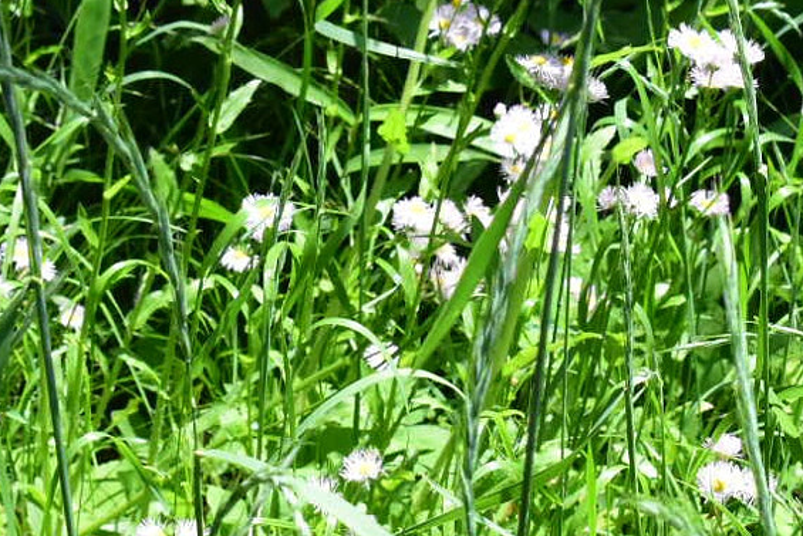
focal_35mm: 204
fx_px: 4551
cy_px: 386
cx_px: 532
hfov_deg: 10.1
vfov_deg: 6.7
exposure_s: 1/1250
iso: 2500
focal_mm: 48
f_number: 13
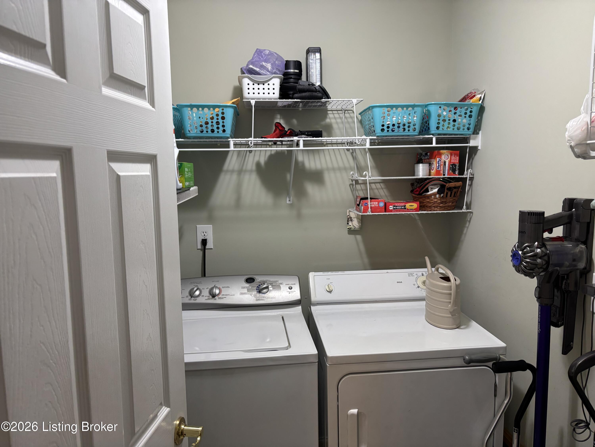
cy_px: 224
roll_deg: +0.8
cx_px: 298
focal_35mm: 26
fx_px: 447
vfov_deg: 53.1
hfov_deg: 67.3
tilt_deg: -7.5
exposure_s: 1/60
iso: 160
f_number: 1.6
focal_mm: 5.96
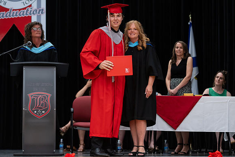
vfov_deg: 12.4
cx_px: 117
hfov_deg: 18.5
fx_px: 723
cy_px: 80
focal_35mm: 111
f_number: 2.8
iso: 1000
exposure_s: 1/200
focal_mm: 85
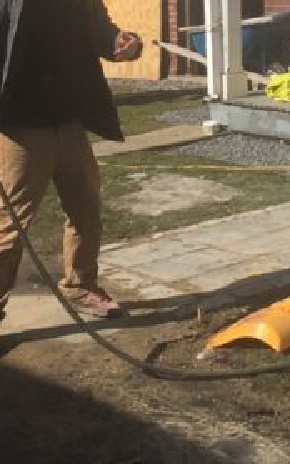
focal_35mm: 113
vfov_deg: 17.8
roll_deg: +0.6
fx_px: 1431
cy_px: -55
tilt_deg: -1.1
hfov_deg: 11.5
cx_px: 278
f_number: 2.2
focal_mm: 4.15
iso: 25
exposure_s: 1/1923
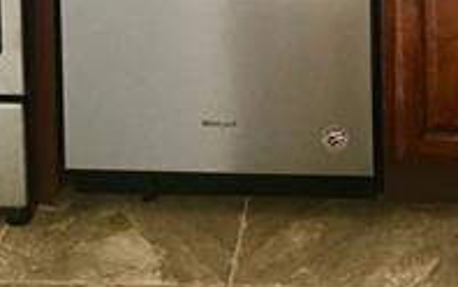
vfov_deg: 9.8
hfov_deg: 17.5
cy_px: -391
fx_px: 1486
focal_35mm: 119
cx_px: 254
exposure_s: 1/30
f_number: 2.2
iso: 40
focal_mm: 4.15
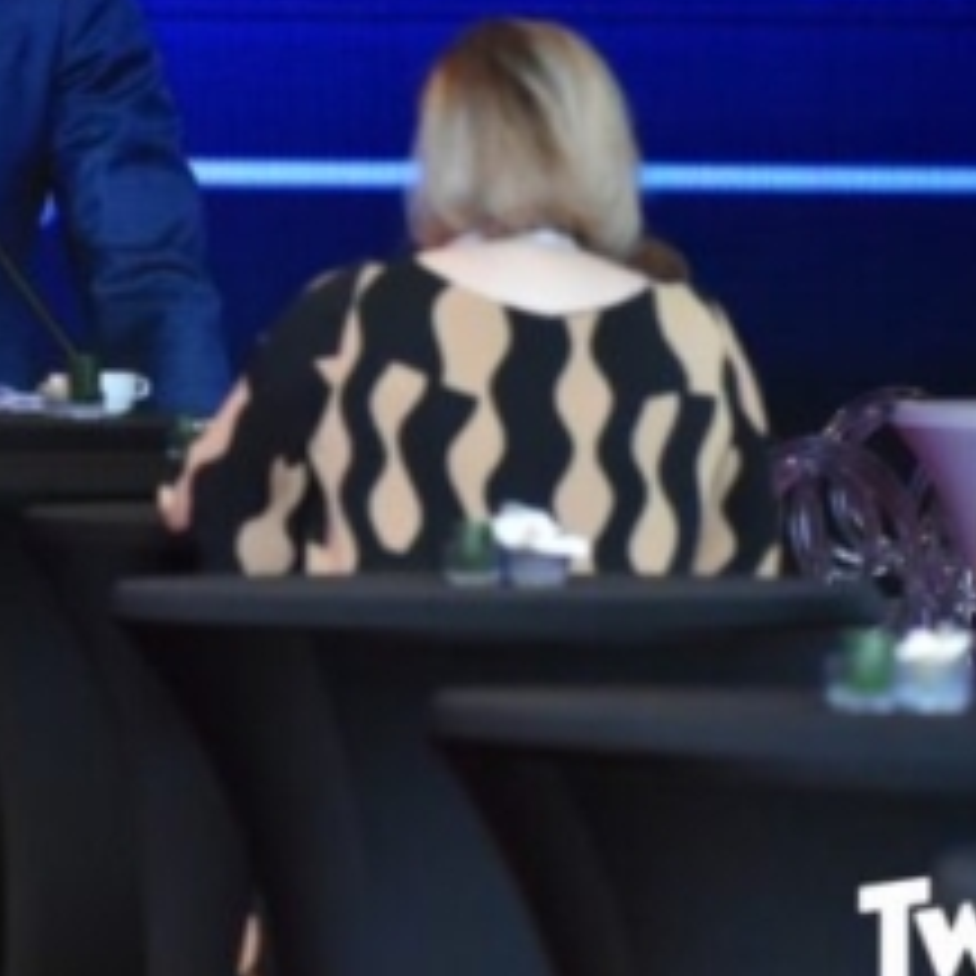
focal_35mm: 394
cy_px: 243
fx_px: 12576
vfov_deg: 4.4
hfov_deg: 4.4
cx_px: -94
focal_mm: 105
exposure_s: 1/160
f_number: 4.8
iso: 3200
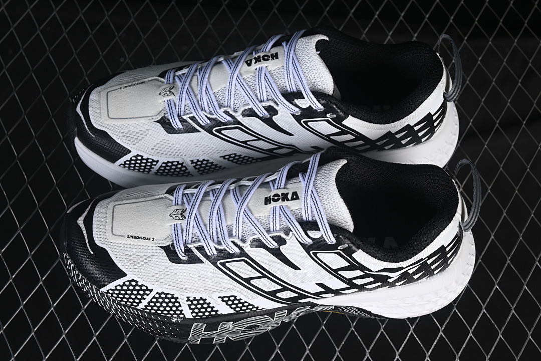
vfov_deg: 18.2
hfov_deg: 27.0
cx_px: 270
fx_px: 1127
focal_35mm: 75
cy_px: 180
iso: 160
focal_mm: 50
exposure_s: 1/80
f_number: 7.1
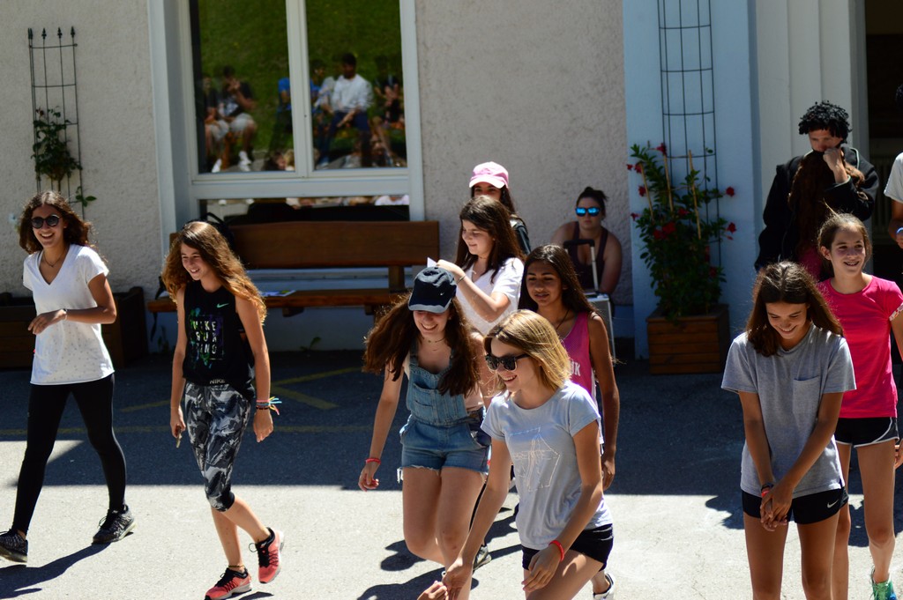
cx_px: 452
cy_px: 300
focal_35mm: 105
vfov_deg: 13.0
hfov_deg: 19.5
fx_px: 2632
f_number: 4
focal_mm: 70
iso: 200
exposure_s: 1/800
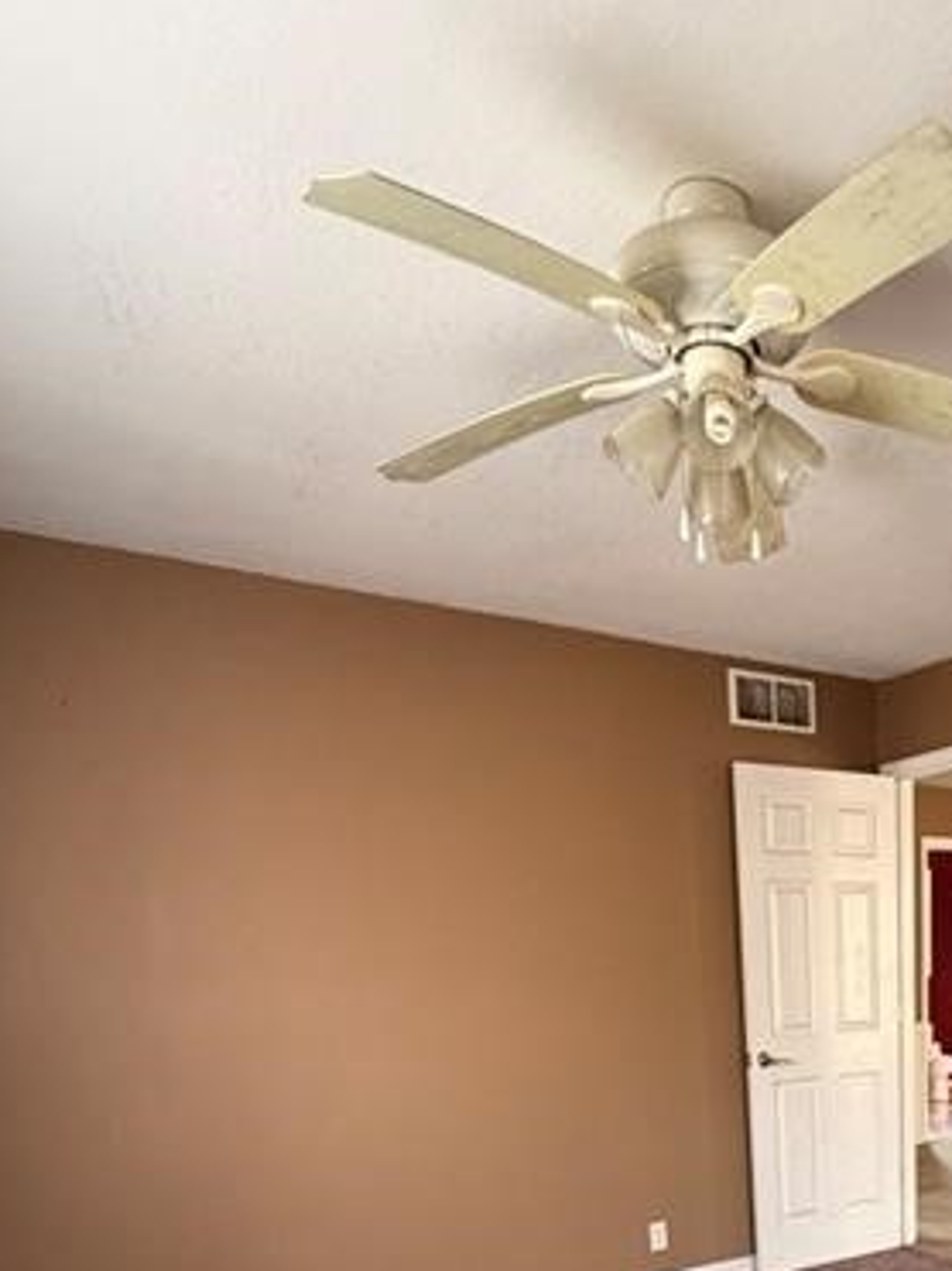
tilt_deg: -13.8
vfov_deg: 51.4
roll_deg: +1.5
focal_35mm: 29
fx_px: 1064
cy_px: 1226
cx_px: 839
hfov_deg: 44.3
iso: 320
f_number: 2.2
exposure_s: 1/101
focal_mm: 2.22
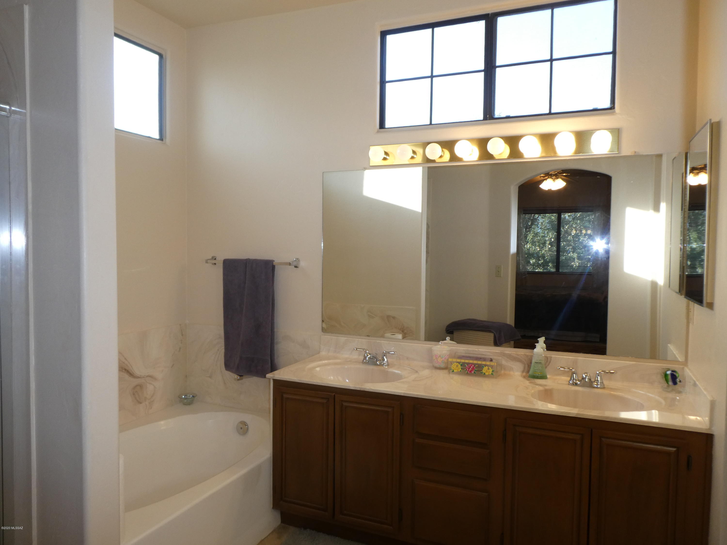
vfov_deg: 56.8
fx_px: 504
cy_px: 272
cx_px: 364
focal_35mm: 24
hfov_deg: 71.6
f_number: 3.3
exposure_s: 1/60
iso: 125
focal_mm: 4.3
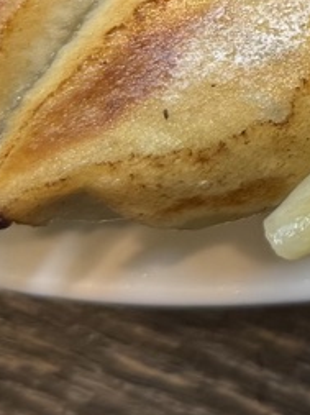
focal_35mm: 171
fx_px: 2047
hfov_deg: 8.1
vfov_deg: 11.1
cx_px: 715
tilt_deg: -82.1
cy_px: -228
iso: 64
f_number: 1.78
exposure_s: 1/100
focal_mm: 6.76
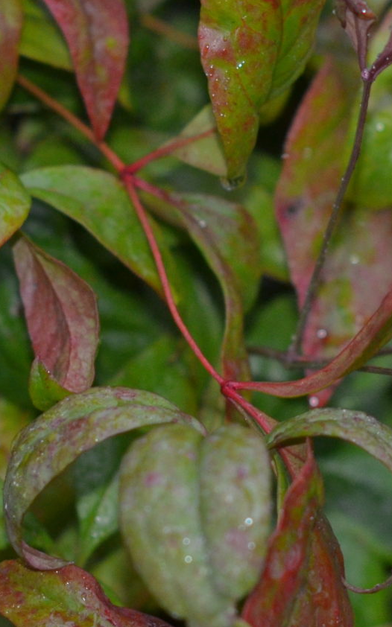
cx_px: 153
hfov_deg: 5.7
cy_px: 315
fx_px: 3967
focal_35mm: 232
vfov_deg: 9.0
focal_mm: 50
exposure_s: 1/60
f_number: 2.8
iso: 800
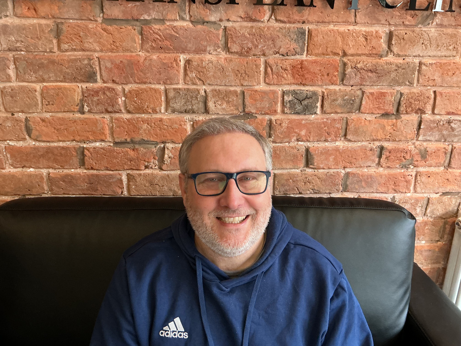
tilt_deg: -19.1
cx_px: 230
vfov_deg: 48.2
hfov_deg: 61.7
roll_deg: -1.8
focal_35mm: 29
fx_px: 386
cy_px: 173
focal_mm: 3
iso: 200
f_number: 1.8
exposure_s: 1/50
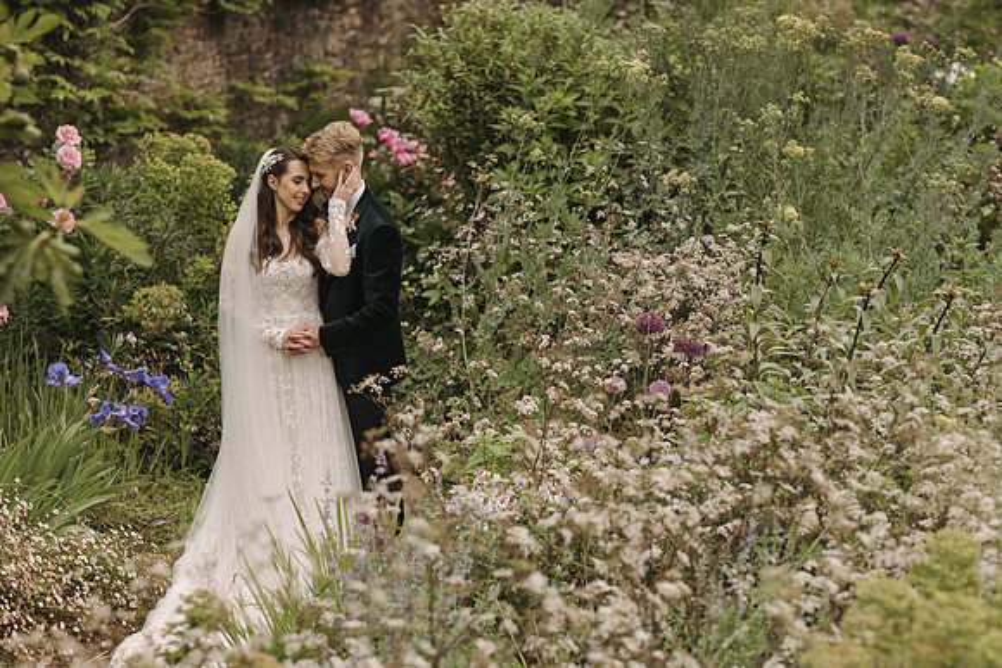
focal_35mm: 97
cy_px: 301
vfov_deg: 14.1
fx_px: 2696
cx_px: 560
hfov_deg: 21.0
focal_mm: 85
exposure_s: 1/6400
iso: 400
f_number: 2
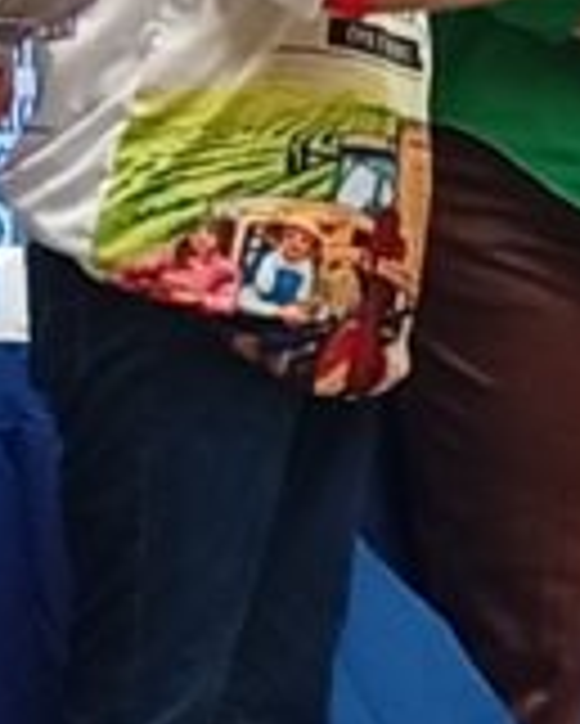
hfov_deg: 4.3
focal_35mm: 358
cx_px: 812
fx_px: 7674
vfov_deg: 5.4
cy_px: -72
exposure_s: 1/60
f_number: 1.8
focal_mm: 3.98
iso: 78
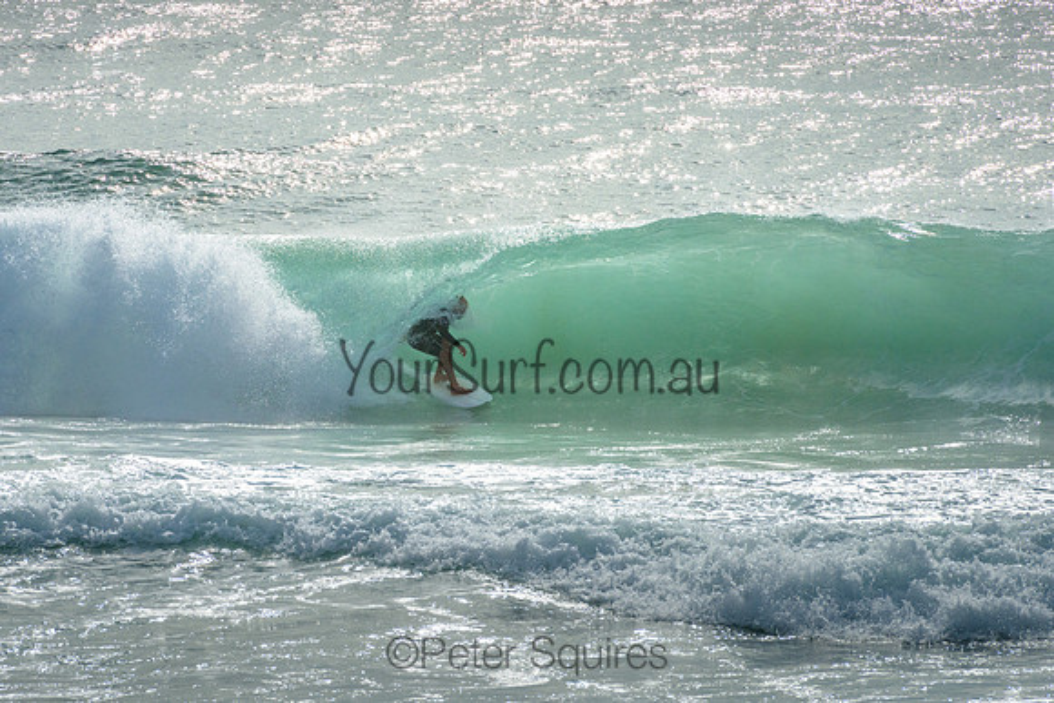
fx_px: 14361
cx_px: 424
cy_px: 272
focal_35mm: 490
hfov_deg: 4.2
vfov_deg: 2.8
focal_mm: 400
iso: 500
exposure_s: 1/1600
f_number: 20
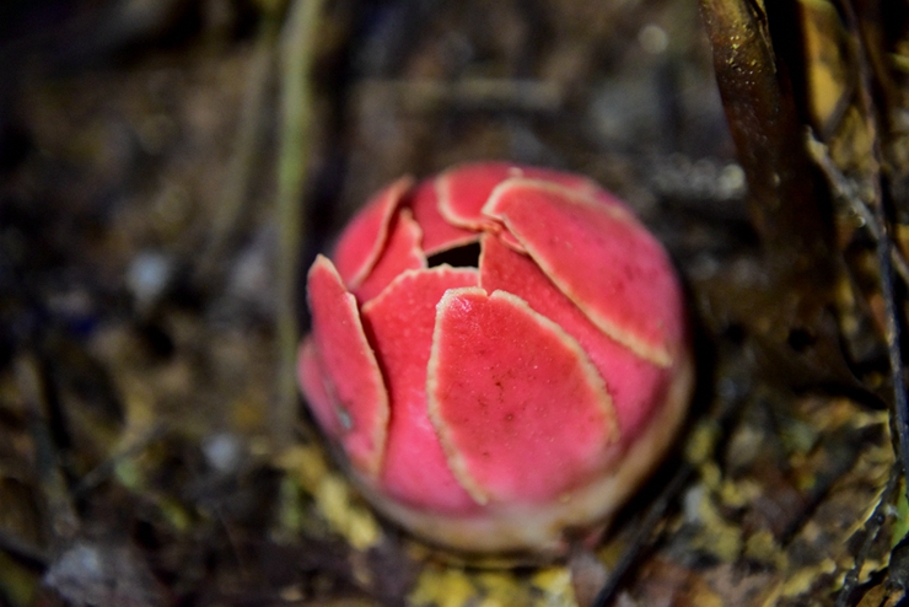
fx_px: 1465
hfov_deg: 34.5
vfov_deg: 23.4
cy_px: 304
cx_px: 454
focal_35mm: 58
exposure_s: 1/160
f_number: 2.8
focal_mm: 58
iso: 3600
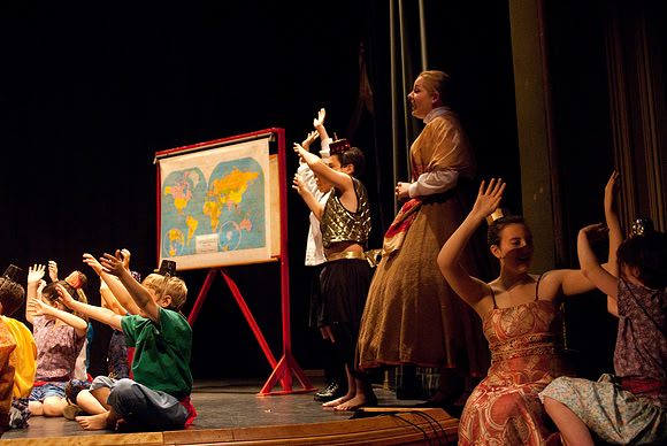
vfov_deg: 26.5
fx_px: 946
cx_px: 334
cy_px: 223
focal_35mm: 51
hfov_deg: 38.8
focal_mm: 34
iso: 1000
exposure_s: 1/125
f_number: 2.8
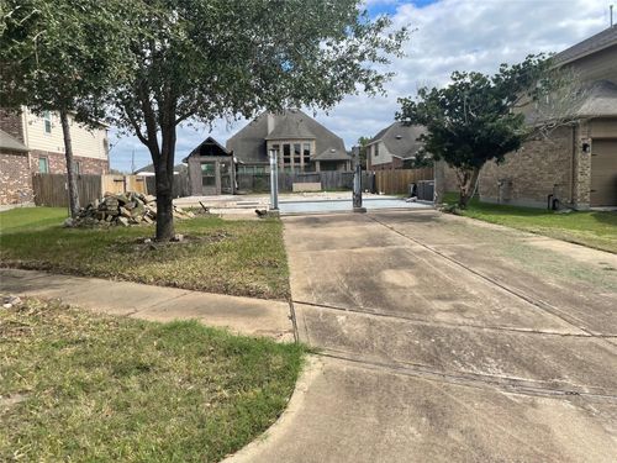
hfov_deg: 67.3
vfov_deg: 53.1
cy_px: 232
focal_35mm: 26
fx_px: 463
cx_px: 308
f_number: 1.6
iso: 32
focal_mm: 4.2
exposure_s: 1/2747
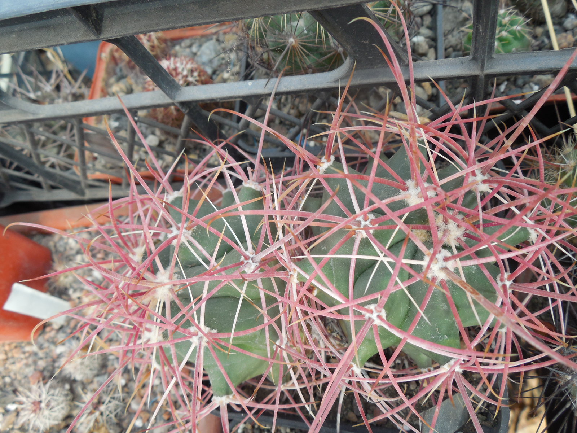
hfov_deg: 58.4
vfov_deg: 45.4
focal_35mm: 31
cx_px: 288
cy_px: 216
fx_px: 517
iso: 125
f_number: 3.6
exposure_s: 1/100
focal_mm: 5.6
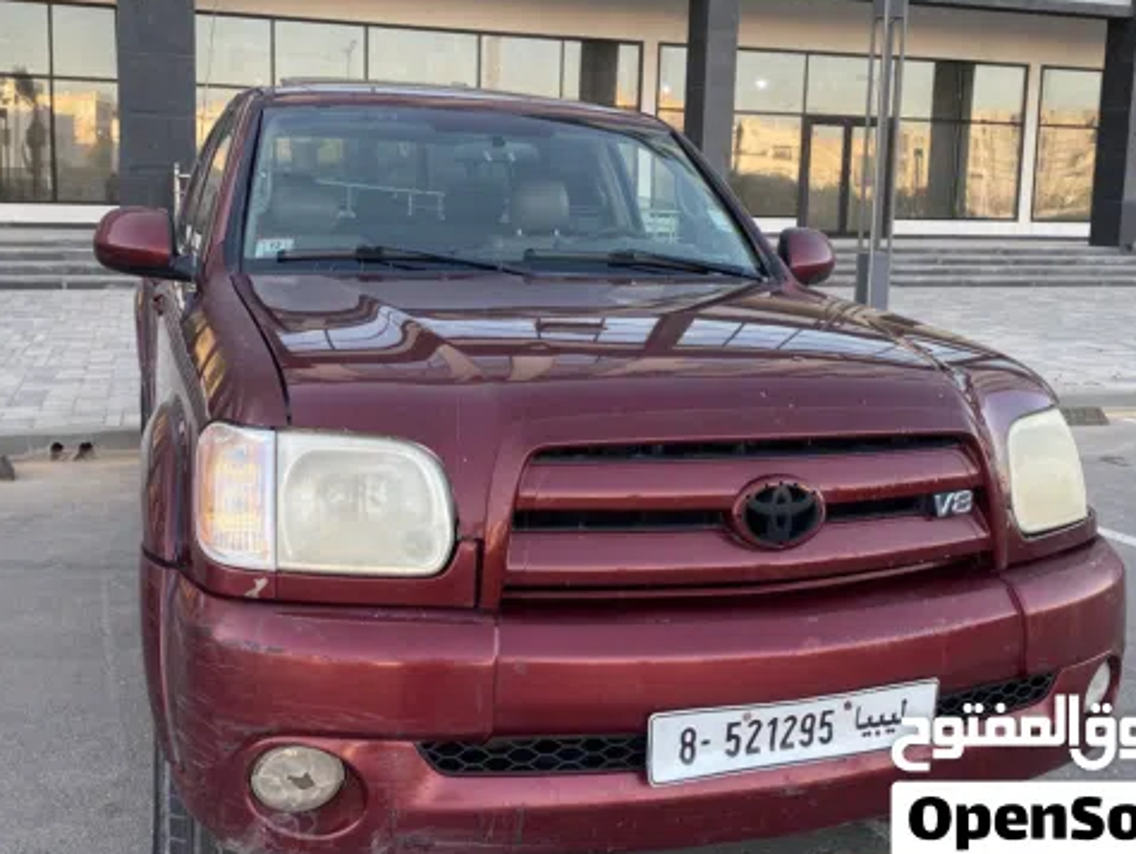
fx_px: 1149
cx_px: 531
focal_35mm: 35
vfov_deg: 40.6
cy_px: 349
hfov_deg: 52.6
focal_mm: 4.25
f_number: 1.8
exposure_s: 1/124
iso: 32
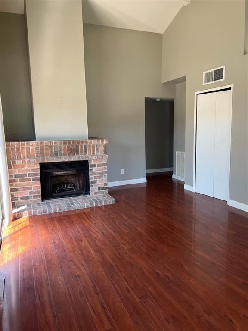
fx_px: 248
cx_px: 124
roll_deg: +2.4
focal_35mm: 26
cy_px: 166
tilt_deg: -8.2
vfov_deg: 67.3
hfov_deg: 53.1
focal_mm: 5.7
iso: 64
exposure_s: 1/121
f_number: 1.5
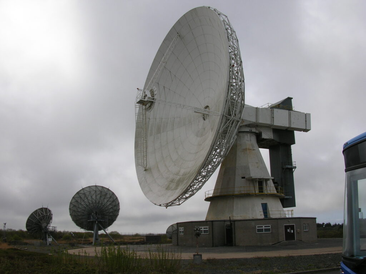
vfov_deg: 40.6
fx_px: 370
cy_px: 137
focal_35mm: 35
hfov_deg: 52.7
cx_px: 183
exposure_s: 1/451
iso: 50
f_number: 5.6
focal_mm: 5.8
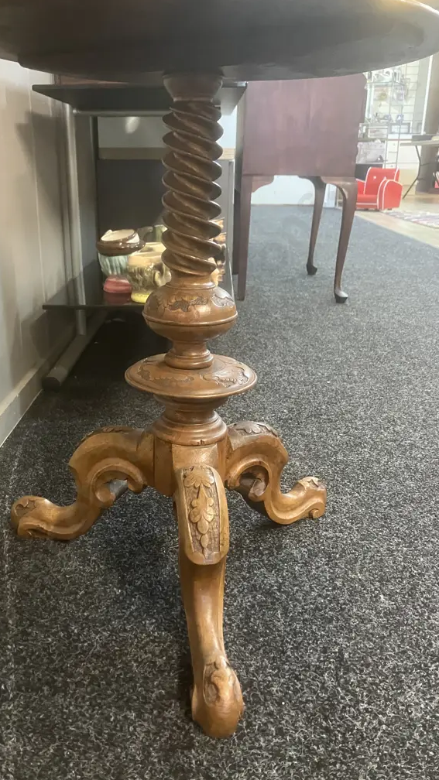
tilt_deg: -17.6
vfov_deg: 62.6
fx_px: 642
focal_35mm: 31
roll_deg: +0.7
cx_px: 172
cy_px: 392
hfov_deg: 37.6
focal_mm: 3.99
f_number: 1.8
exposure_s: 1/25
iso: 320
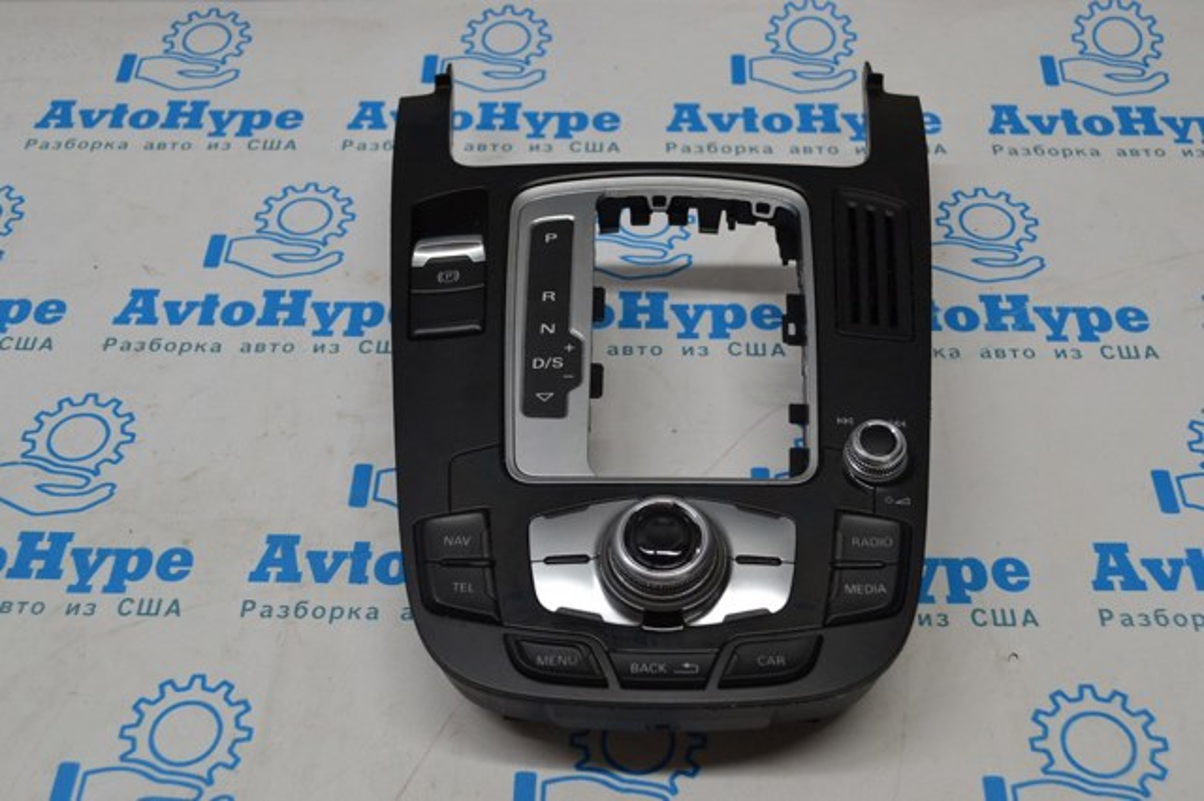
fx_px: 1404
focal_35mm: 42
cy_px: 400
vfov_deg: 31.9
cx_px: 602
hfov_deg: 46.4
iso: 400
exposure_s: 1/125
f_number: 5.6
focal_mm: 28
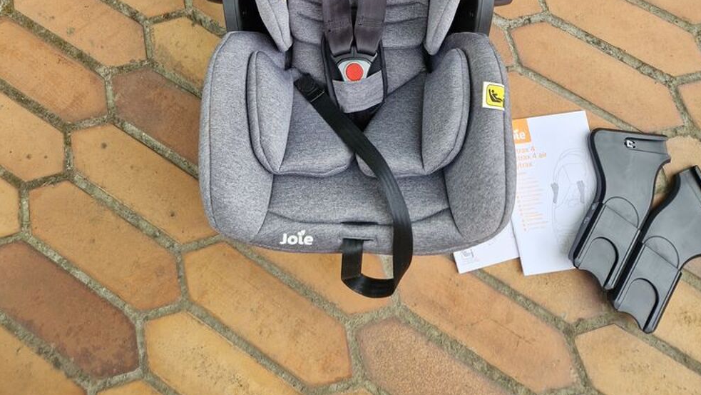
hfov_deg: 58.0
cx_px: 355
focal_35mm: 34
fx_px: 632
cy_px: -45
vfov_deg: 30.7
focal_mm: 5.4
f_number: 1.8
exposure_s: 1/180
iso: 64
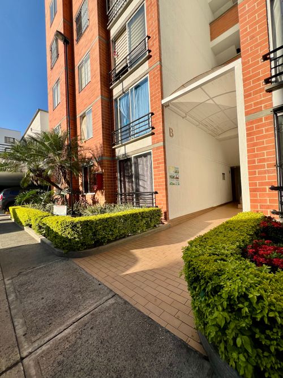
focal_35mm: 13
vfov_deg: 106.2
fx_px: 142
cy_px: 189
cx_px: 142
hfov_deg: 89.9
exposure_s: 1/1143
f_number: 1.8
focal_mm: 1.57
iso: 32
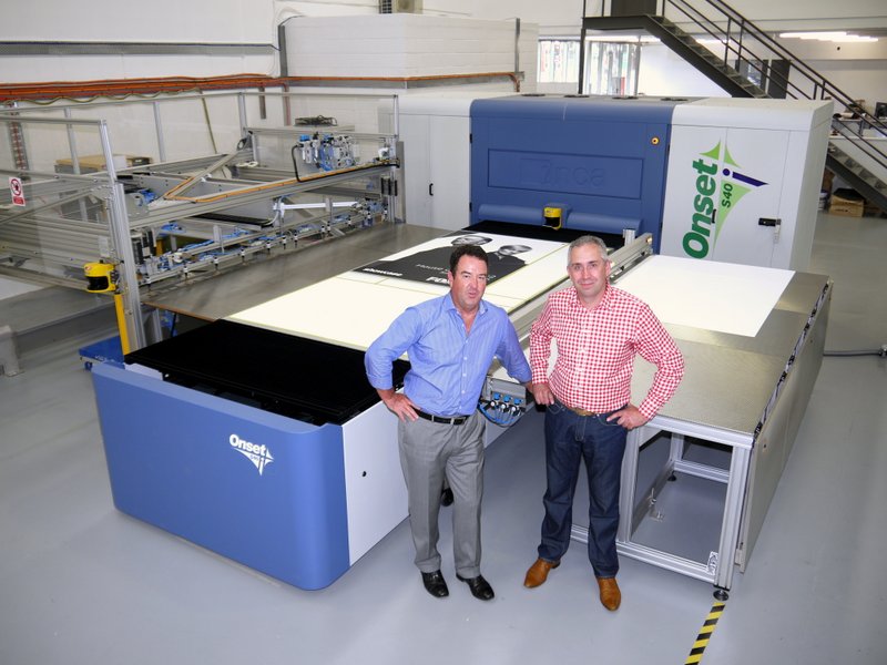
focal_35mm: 32
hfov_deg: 56.8
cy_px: 332
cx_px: 444
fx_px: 820
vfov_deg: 44.2
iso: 100
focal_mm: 16
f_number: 3.8
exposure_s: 1/30
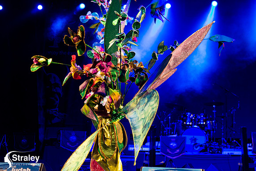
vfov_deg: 13.0
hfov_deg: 19.5
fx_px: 746
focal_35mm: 105
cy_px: 86
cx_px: 128
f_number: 5.6
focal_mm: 105
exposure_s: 1/160
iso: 2500
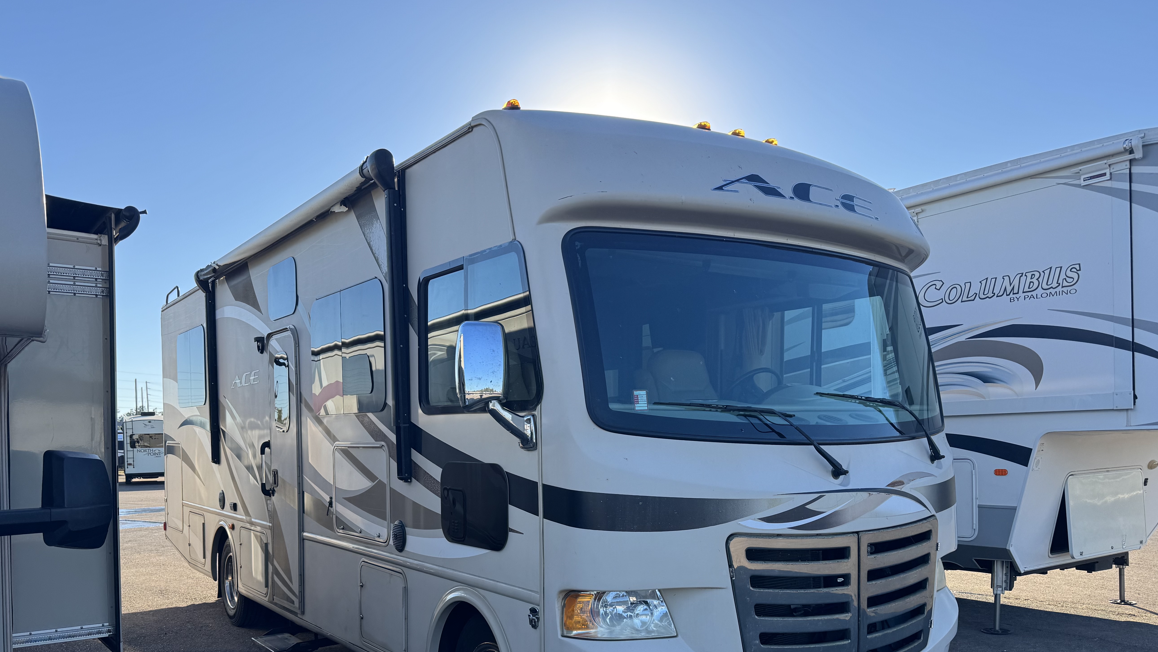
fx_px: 890
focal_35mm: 29
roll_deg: +1.6
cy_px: 456
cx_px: 606
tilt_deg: +0.6
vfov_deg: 39.5
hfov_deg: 66.0
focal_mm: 6.76
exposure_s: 1/1678
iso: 80
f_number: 1.78
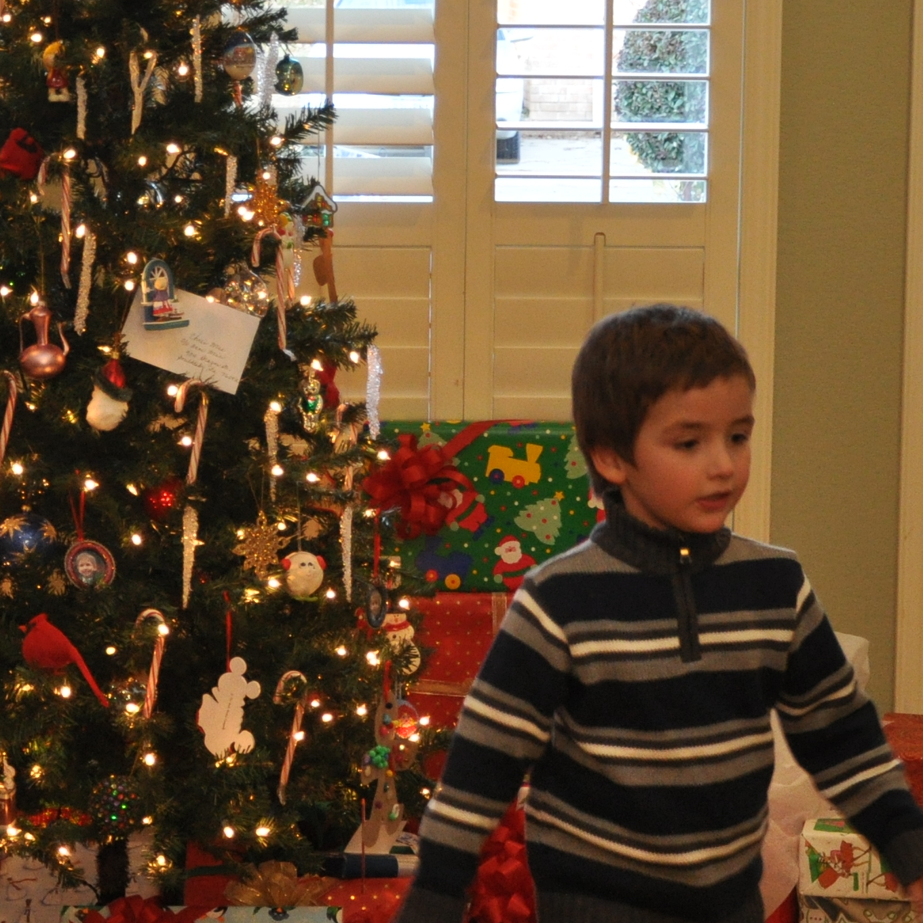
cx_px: 321
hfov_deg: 17.3
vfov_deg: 17.3
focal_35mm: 100
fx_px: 3027
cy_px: 326
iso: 800
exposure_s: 1/60
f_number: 4
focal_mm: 25
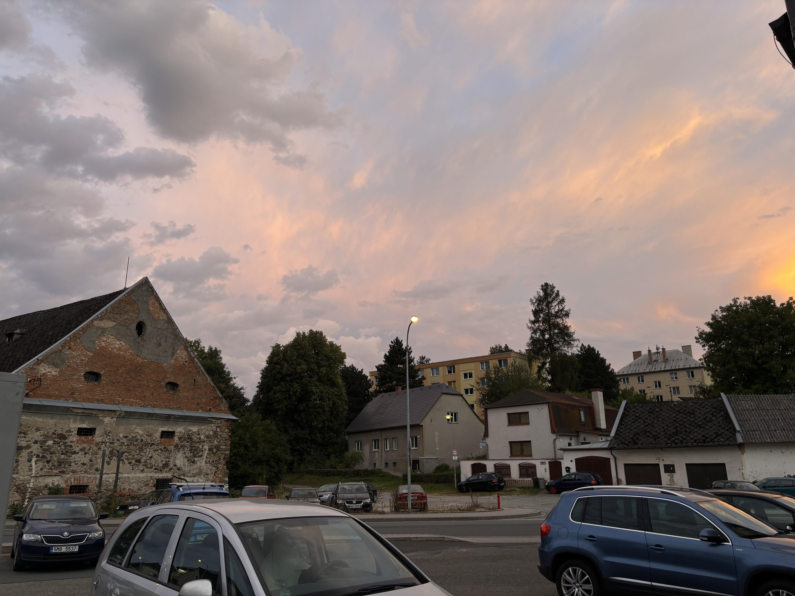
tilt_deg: +15.8
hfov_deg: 67.3
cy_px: 298
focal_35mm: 26
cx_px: 398
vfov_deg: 53.1
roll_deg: +0.6
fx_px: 597
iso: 40
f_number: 1.6
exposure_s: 1/100
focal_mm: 5.96
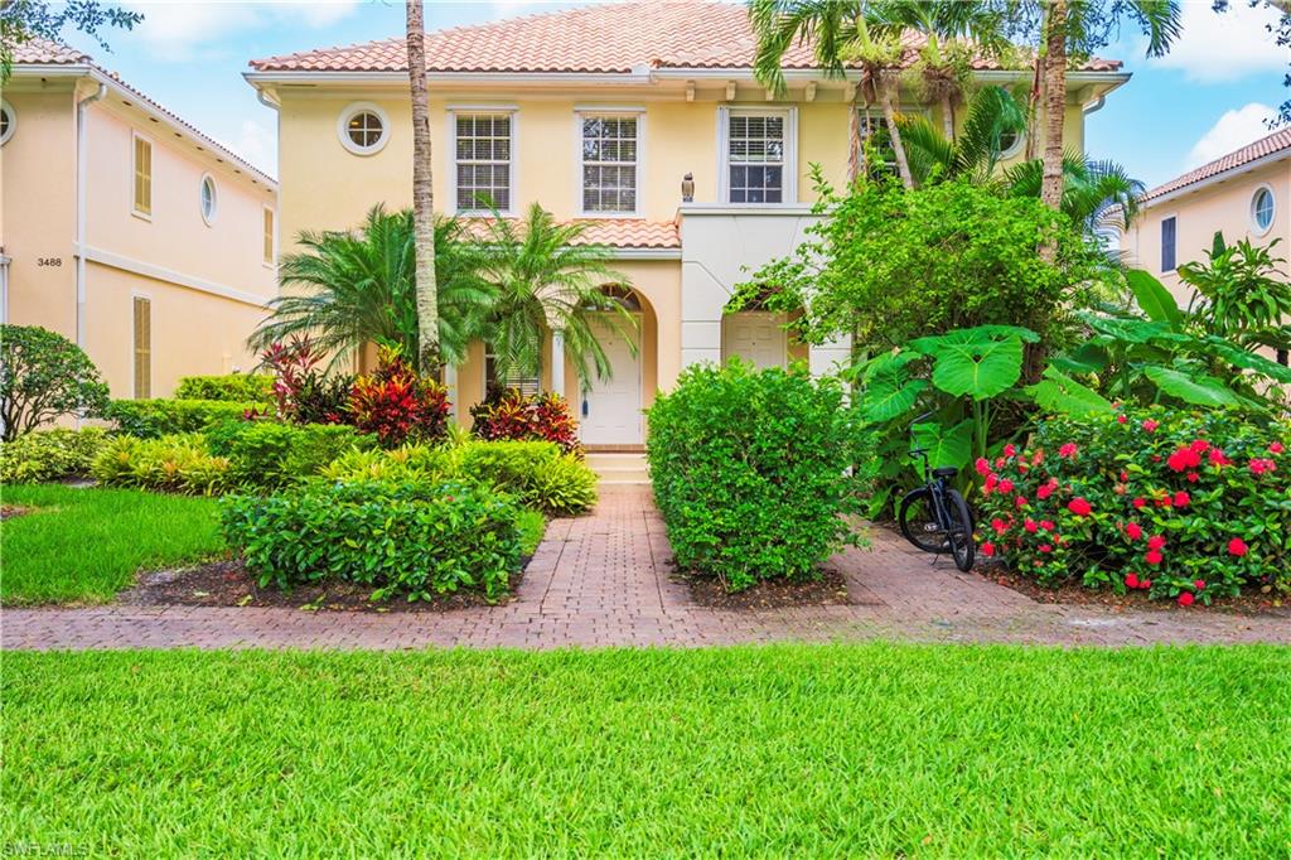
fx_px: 1219
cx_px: 646
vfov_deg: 38.9
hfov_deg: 55.8
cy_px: 430
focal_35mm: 34
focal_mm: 34
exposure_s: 1/80
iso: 100
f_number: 6.3
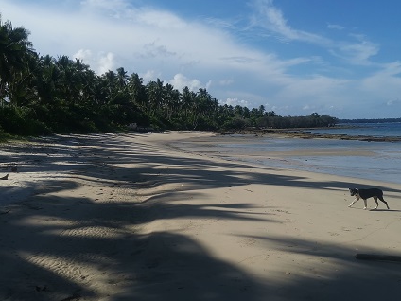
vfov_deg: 35.0
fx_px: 475
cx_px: 174
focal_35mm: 41
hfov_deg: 45.7
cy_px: 120
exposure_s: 1/4049
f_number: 1.8
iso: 50
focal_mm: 4.75
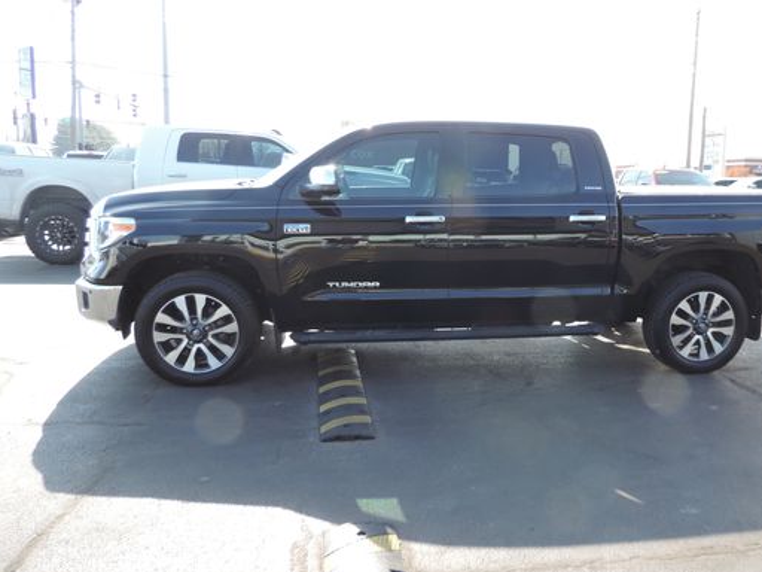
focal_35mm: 30
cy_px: 285
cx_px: 475
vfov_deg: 46.8
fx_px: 660
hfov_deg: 59.2
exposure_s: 1/200
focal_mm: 4.3
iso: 80
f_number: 3
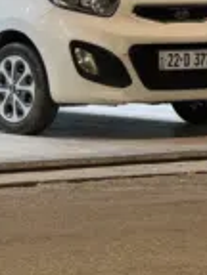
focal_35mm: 334
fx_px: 2663
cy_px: -8
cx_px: 17
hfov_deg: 4.4
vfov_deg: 5.9
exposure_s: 1/50
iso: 160
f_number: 2.8
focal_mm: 15.66
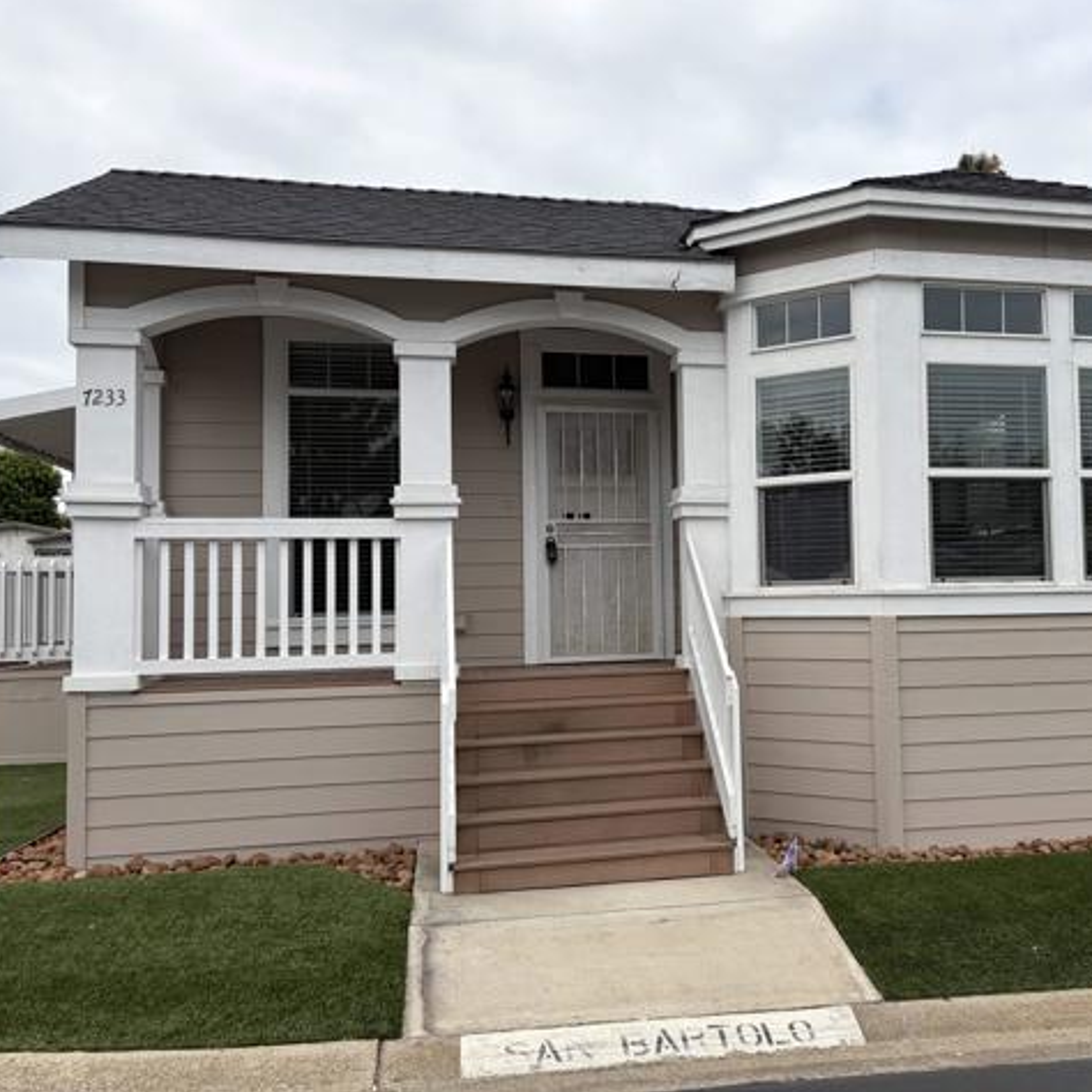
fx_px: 1106
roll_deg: +2.2
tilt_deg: +0.9
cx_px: 719
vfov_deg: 52.5
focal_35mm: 31
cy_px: 541
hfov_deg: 51.7
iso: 50
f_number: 1.6
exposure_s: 1/3125
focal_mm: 5.96
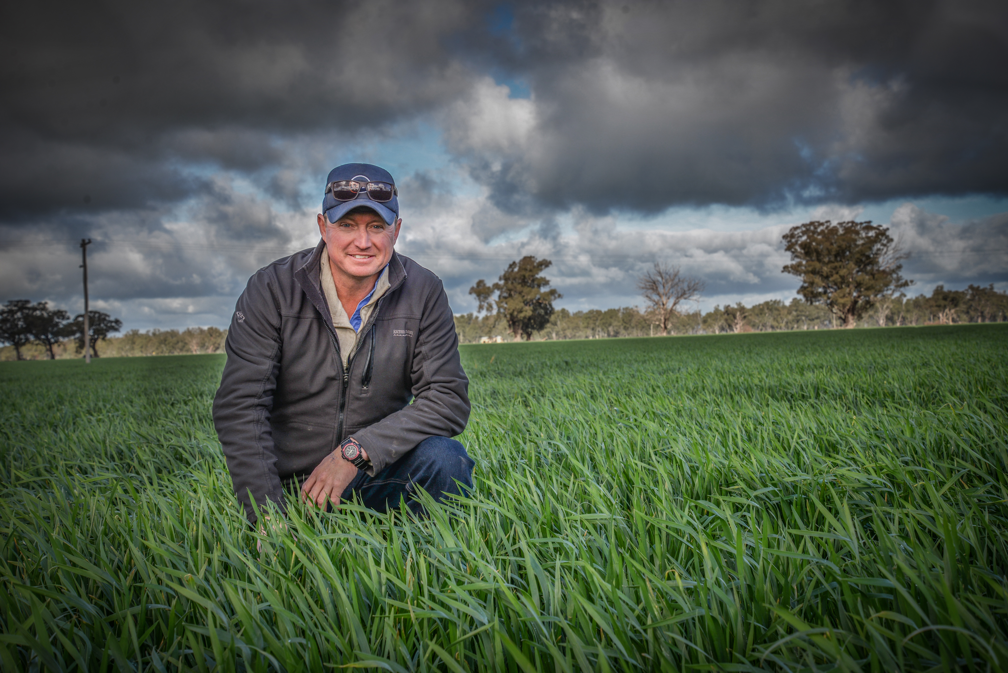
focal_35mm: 46
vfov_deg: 29.3
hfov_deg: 42.7
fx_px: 1288
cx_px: 504
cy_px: 336
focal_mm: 46
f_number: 8
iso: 180
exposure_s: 1/250
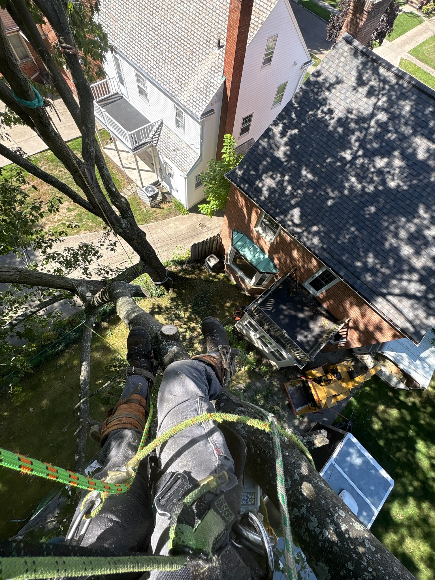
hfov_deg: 85.7
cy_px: 290
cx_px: 218
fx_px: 235
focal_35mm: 14
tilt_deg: -67.6
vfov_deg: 102.1
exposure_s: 1/479
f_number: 2.2
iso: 50
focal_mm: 2.22
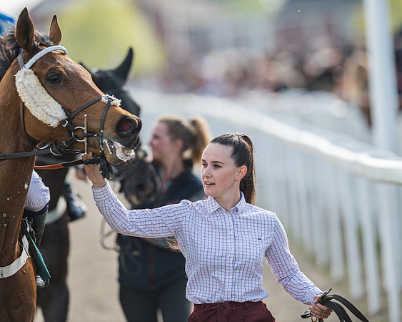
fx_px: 5364
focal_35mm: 451
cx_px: 201
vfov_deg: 3.4
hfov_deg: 4.3
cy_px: 161
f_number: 5
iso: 160
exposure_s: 1/500
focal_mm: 400
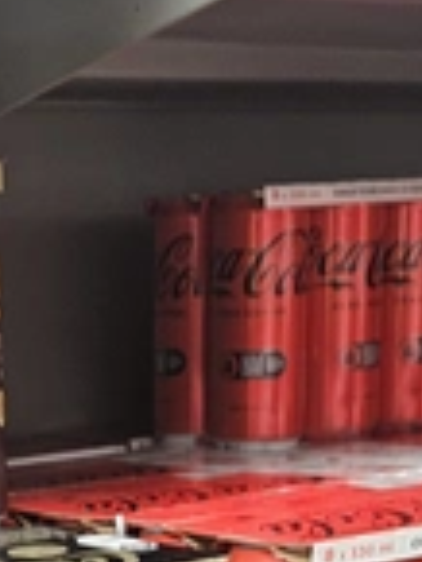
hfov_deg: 15.3
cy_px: 791
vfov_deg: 18.7
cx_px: 4
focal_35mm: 95
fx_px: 1542
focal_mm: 5.4
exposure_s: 1/100
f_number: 1.8
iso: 400
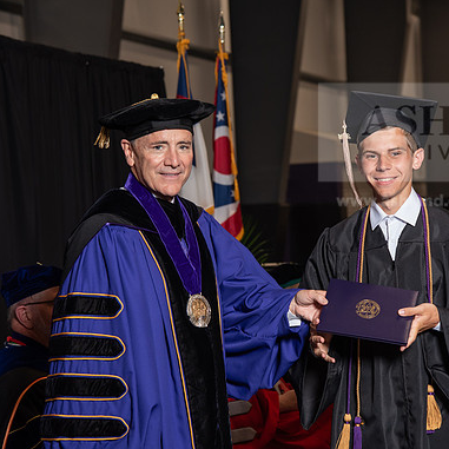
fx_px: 1556
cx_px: 283
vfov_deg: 16.4
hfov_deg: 16.4
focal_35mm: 106
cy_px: 226
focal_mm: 82
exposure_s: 1/200
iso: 1000
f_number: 5
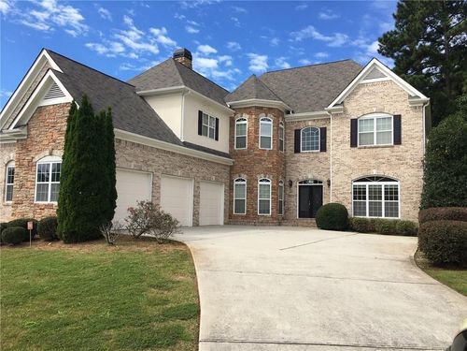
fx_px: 391
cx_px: 234
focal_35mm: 29
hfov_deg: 61.7
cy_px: 176
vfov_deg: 48.2
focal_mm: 4.15
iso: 25
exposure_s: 1/1261
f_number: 2.2
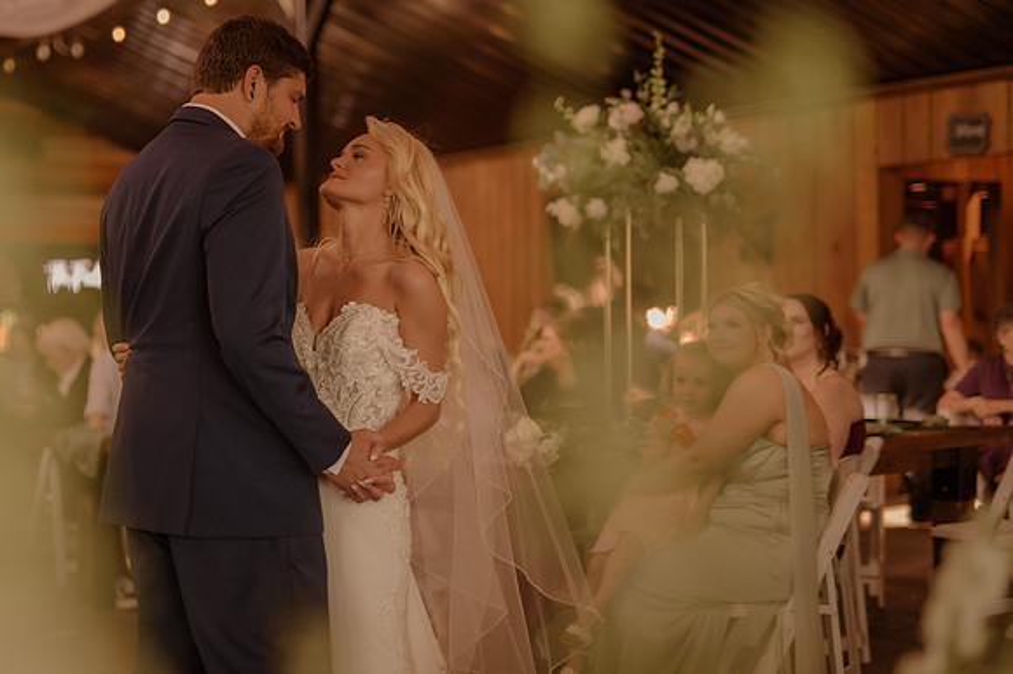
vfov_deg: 19.9
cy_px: 363
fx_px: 1924
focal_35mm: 68
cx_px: 320
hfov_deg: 29.3
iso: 200
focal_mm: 50
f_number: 2
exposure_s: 1/200
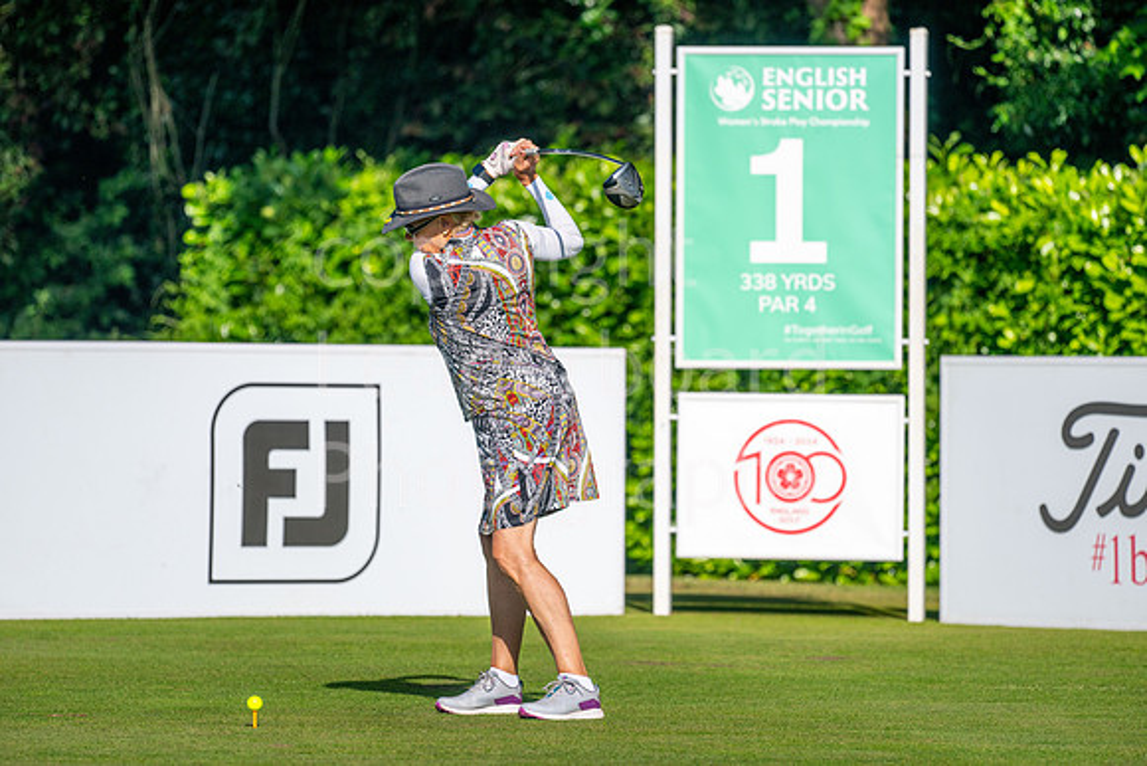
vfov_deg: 4.6
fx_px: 9560
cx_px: 574
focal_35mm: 300
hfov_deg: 6.9
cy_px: 383
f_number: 5
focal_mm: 300
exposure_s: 1/4000
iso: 200
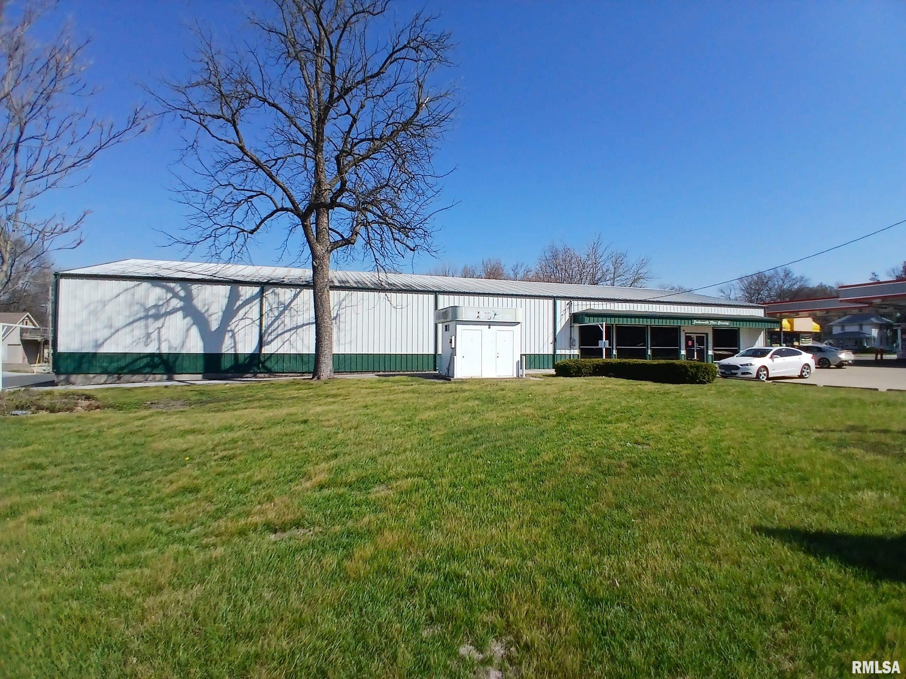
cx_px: 453
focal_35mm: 17
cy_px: 340
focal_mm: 1.4
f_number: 2.2
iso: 50
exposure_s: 1/1761
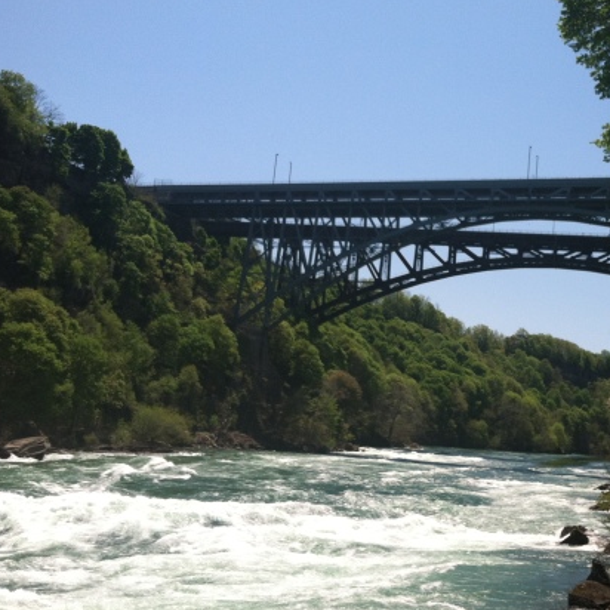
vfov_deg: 35.4
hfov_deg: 34.6
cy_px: 304
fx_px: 957
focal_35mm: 48
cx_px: 458
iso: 80
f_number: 2.8
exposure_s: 1/1364
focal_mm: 3.85
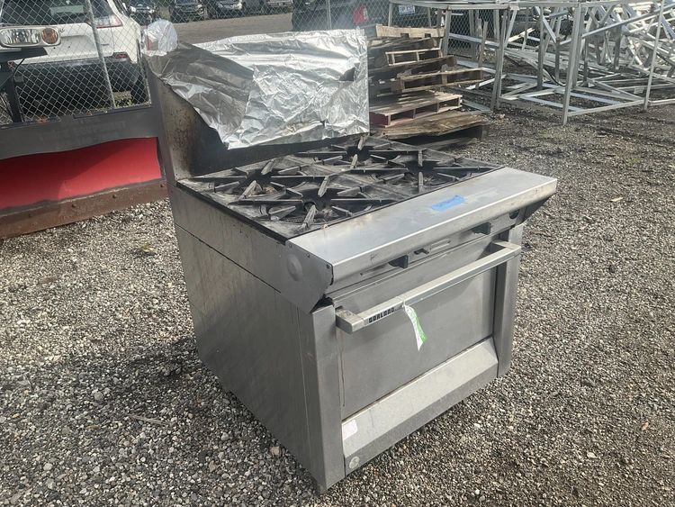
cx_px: 338
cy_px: 254
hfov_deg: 61.6
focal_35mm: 29
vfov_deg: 48.3
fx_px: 566
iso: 25
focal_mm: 3
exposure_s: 1/997
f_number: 1.8
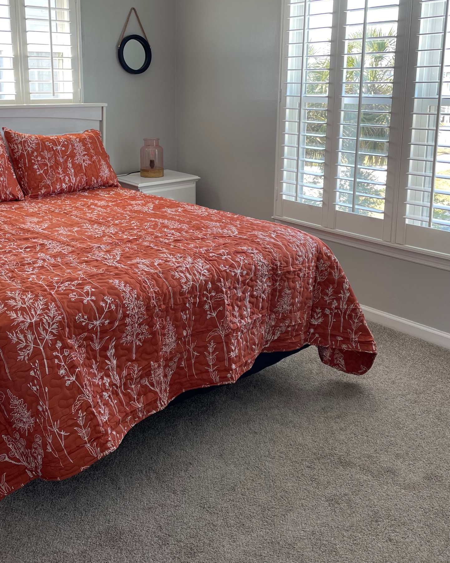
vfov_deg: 49.6
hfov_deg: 40.9
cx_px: 175
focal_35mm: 36
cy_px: 202
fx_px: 599
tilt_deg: -10.0
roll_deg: +1.1
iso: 64
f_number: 1.6
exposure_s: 1/120
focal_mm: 4.2
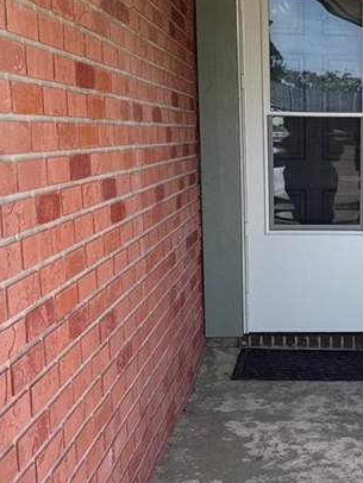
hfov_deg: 22.3
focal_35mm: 63
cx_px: 377
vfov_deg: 30.6
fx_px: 880
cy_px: 295
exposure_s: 1/1770
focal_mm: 6.76
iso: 80
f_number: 1.78
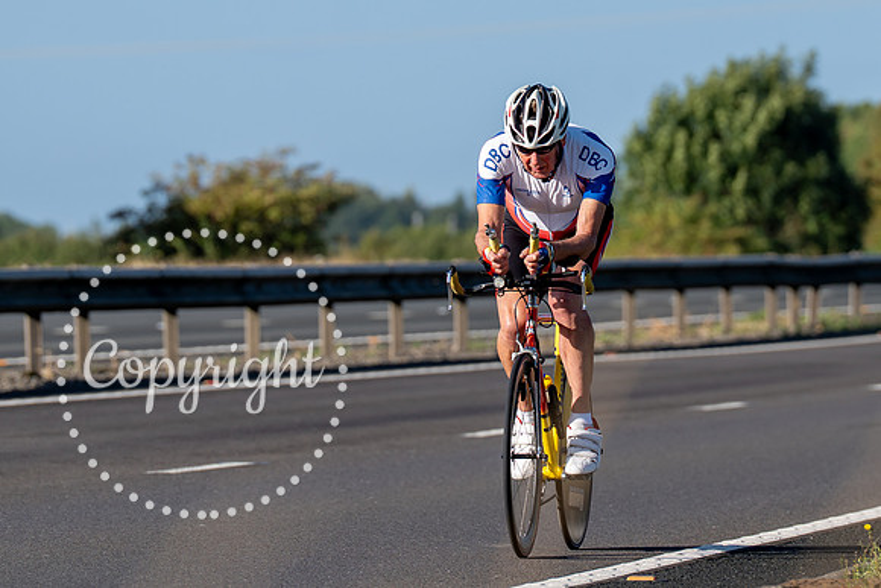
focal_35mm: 417
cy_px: 78
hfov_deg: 4.9
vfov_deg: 3.3
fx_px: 10210
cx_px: 550
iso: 100
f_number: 4.5
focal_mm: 197
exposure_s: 1/800
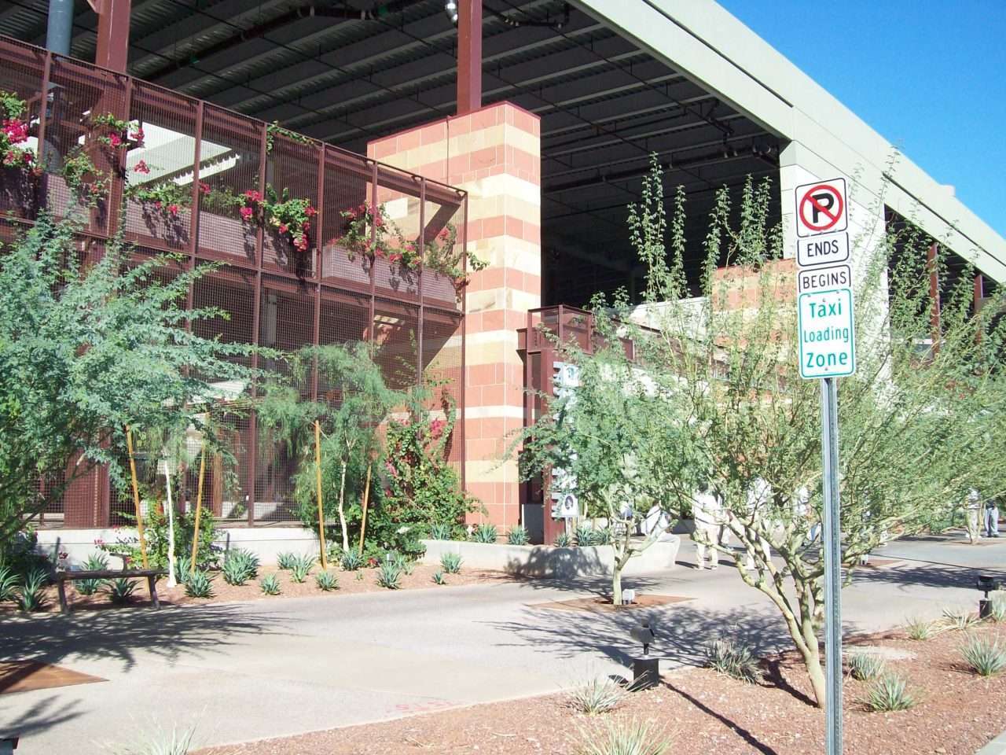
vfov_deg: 39.7
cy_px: 378
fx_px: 1046
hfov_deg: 51.4
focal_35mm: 36
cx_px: 503
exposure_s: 1/301
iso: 80
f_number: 4.8
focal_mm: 6
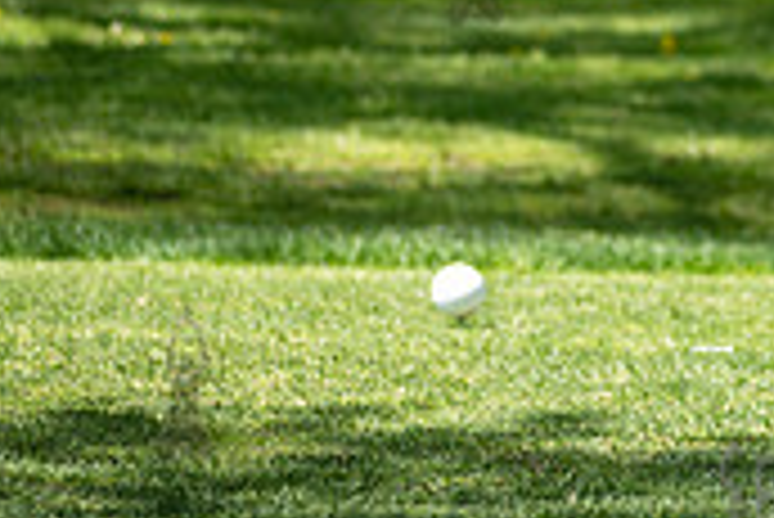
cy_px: -273
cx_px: 1053
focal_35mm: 462
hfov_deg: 4.4
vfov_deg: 3.0
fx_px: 9941
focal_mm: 135
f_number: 3.5
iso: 100
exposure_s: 1/500
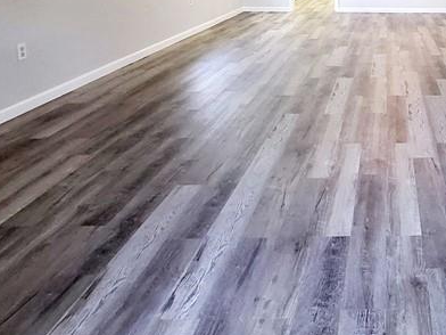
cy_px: 3
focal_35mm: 34
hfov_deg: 47.9
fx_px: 438
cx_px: 408
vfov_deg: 37.5
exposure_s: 1/60.2
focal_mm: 1.74
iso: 320
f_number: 2.2
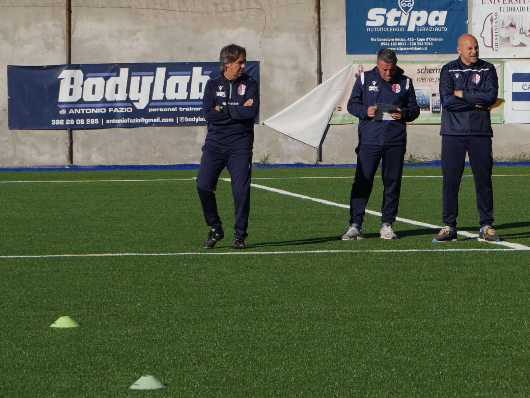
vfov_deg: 7.8
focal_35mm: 191
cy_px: 86
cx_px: 372
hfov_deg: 10.3
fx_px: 2925
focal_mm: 60
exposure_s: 1/1000
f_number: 8
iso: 200
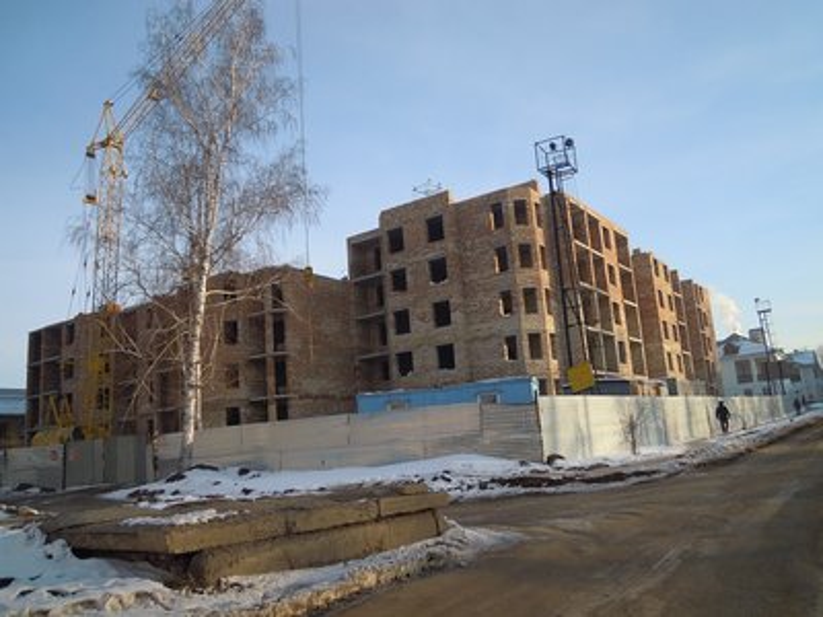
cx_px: 412
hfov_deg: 63.4
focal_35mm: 28
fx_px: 666
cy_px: 308
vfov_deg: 49.7
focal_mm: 5
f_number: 2.7
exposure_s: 1/1000
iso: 100
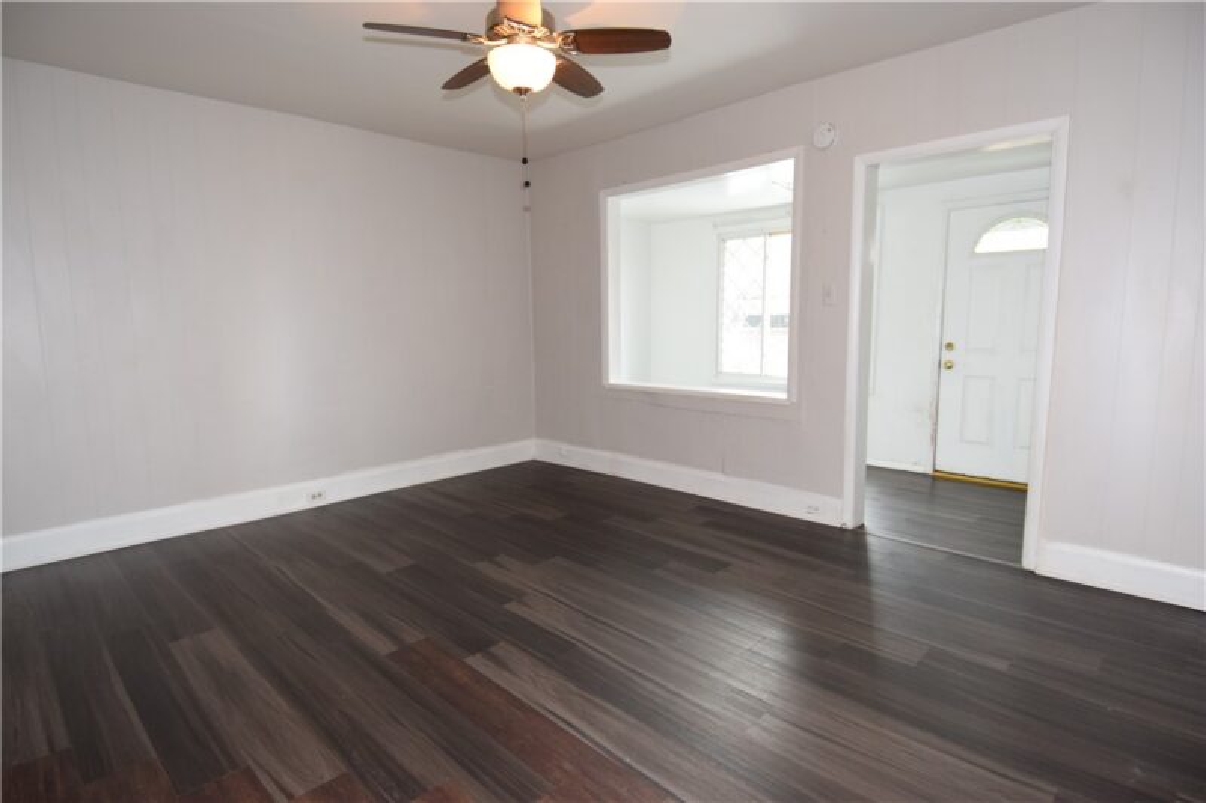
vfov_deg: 67.4
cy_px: 402
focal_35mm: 18
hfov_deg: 90.0
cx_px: 603
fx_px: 603
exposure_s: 1/60
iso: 1000
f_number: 4
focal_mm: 12
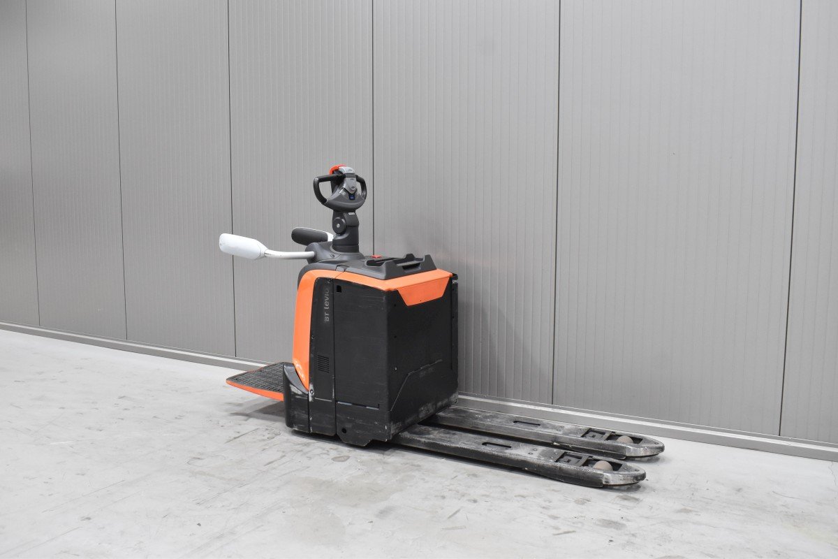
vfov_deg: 41.7
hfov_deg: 59.5
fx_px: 733
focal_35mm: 32
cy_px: 280
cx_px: 419
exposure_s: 1/25
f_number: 5.6
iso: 1600
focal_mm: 21
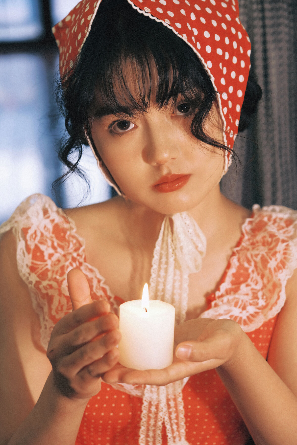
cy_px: 222
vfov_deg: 24.5
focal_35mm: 83
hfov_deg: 16.5
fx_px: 1027
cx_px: 148
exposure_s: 1/30
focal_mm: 55
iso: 160
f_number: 2.8
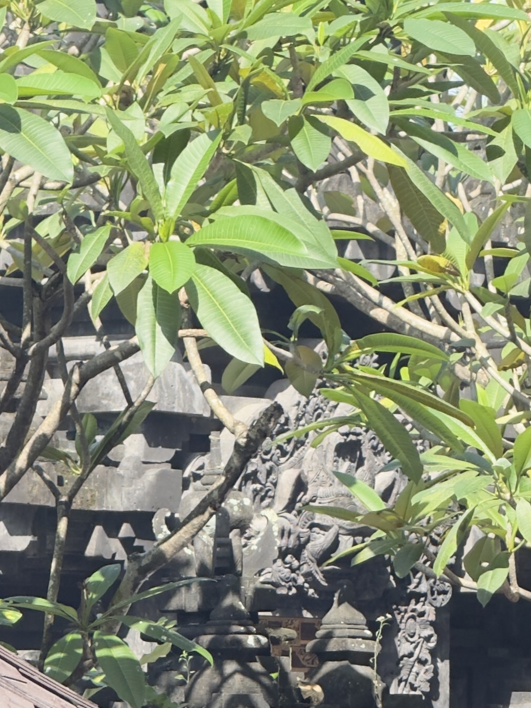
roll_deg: -1.3
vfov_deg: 5.5
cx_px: 174
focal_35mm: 357
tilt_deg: -1.4
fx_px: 7303
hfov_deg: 4.2
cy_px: 1046
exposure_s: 1/383
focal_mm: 15.66
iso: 64
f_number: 2.8
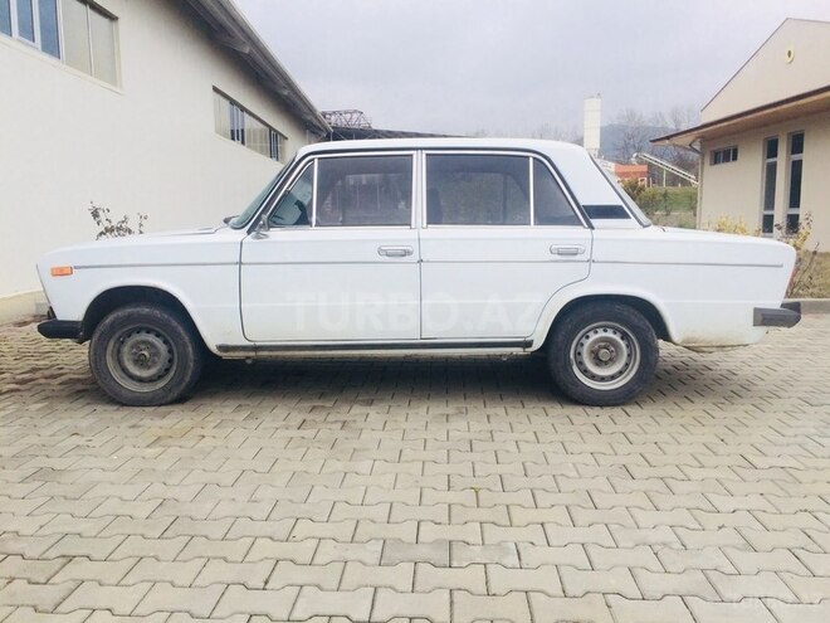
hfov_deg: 61.7
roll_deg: +2.1
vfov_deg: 48.2
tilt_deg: -7.7
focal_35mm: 29
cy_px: 312
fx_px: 695
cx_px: 415
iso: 32
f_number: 2.2
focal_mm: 4.15
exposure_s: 1/707
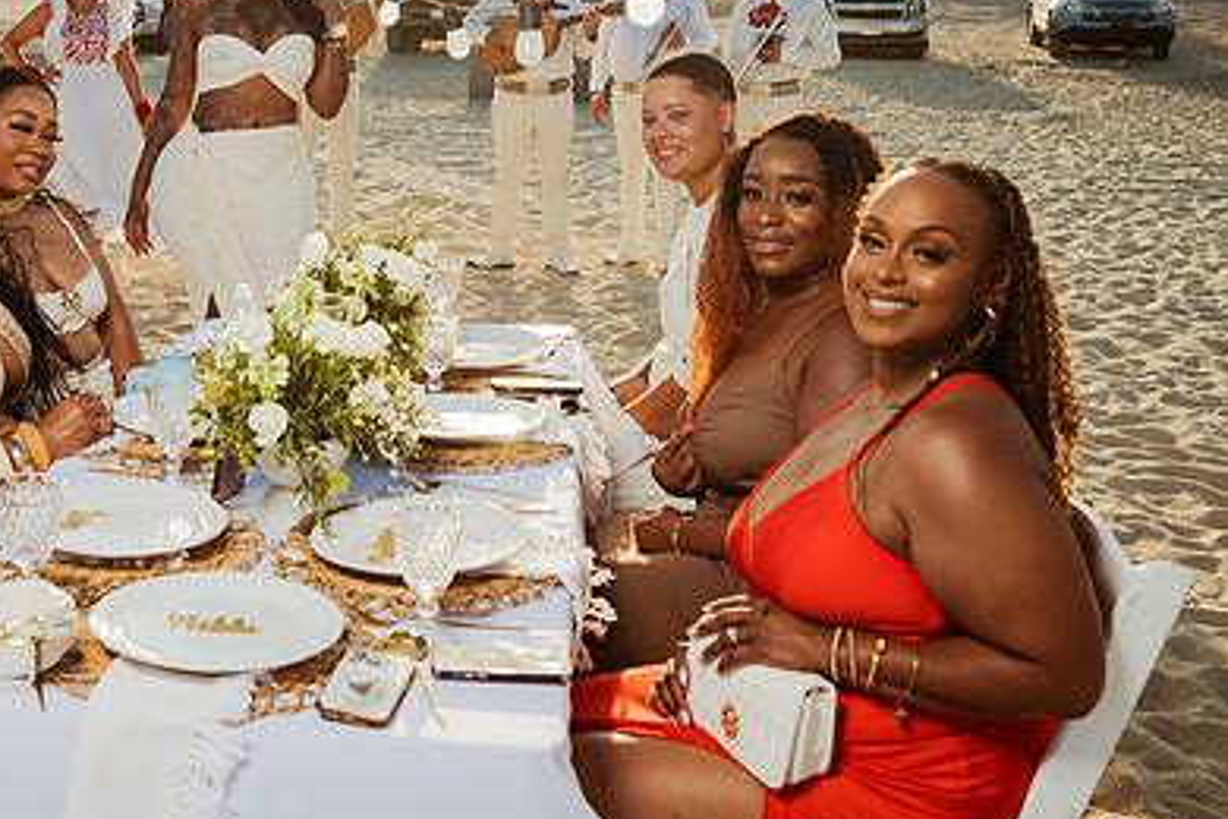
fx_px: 1774
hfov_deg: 37.3
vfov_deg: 25.8
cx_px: 321
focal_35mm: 52
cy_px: 238
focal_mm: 35
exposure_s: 1/500
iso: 100
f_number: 5.6
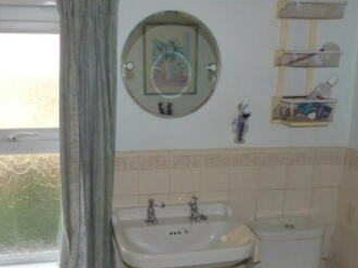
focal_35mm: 44
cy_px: 211
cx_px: 161
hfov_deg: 42.9
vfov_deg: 32.0
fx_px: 455
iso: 100
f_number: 2.8
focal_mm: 4.5
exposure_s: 1/60
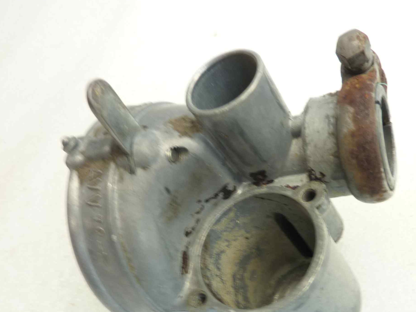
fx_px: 421
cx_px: 228
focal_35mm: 35
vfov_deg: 40.0
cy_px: 216
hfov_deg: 52.6
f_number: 3.3
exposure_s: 1/13
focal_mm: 4.1
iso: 125
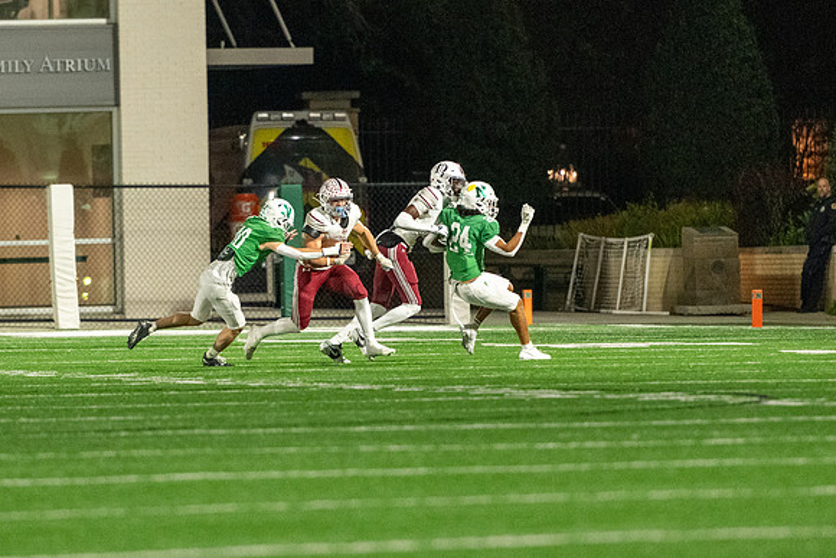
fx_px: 9291
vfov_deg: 3.4
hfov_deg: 5.2
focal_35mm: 400
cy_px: 312
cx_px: 294
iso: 5600
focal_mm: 200
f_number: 2.8
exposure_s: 1/800
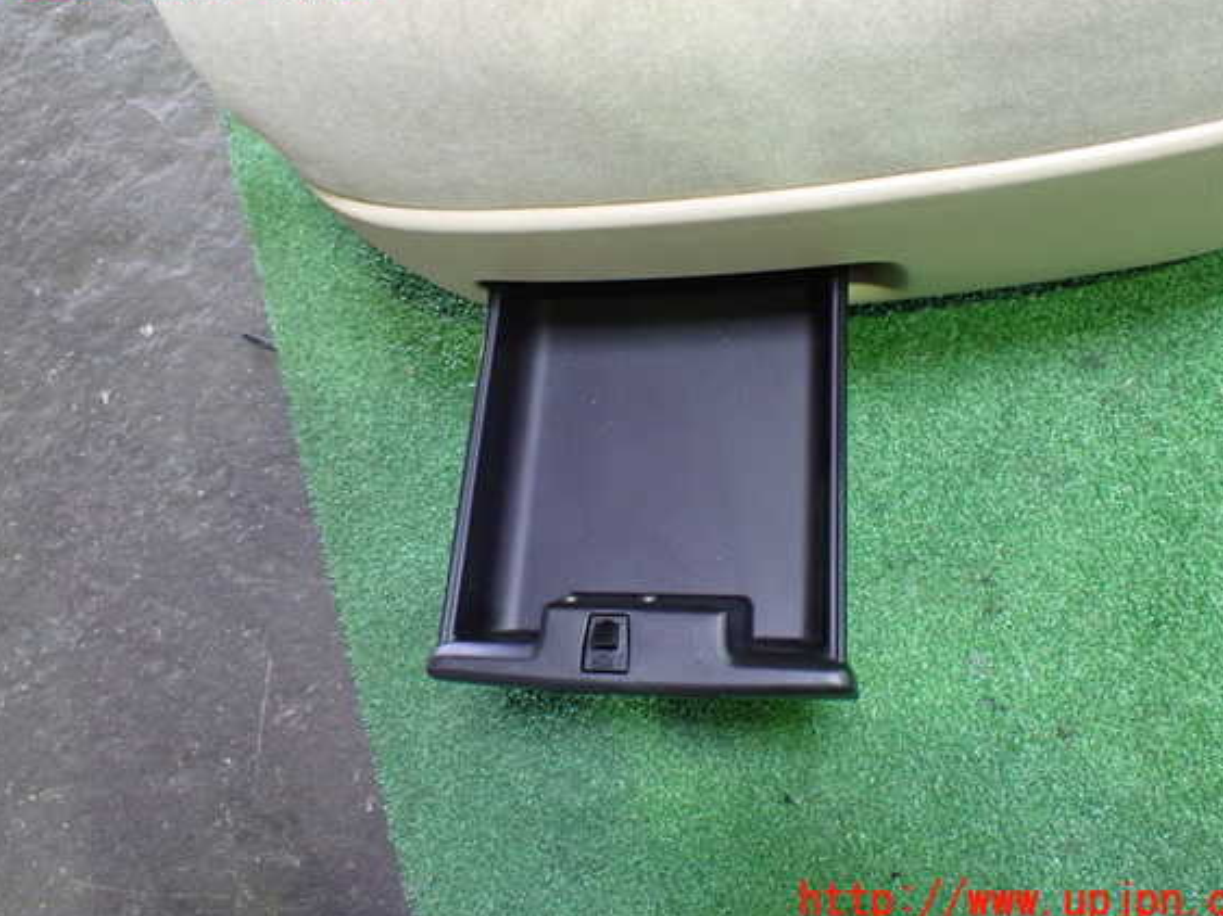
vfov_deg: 44.1
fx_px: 1130
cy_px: 441
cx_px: 639
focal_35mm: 32
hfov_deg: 56.8
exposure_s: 1/40
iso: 800
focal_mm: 5.4
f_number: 2.3
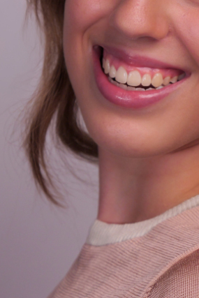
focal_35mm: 322
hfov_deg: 4.3
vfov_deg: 6.4
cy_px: 72
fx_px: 2668
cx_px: 207
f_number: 4.5
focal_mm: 62
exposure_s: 1/160
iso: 400
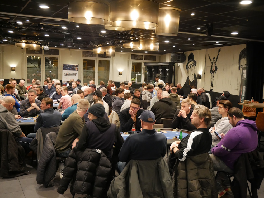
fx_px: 275
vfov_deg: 39.7
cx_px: 132
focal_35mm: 36
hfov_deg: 51.3
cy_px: 99
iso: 3200
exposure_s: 1/30
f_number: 3.9
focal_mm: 18
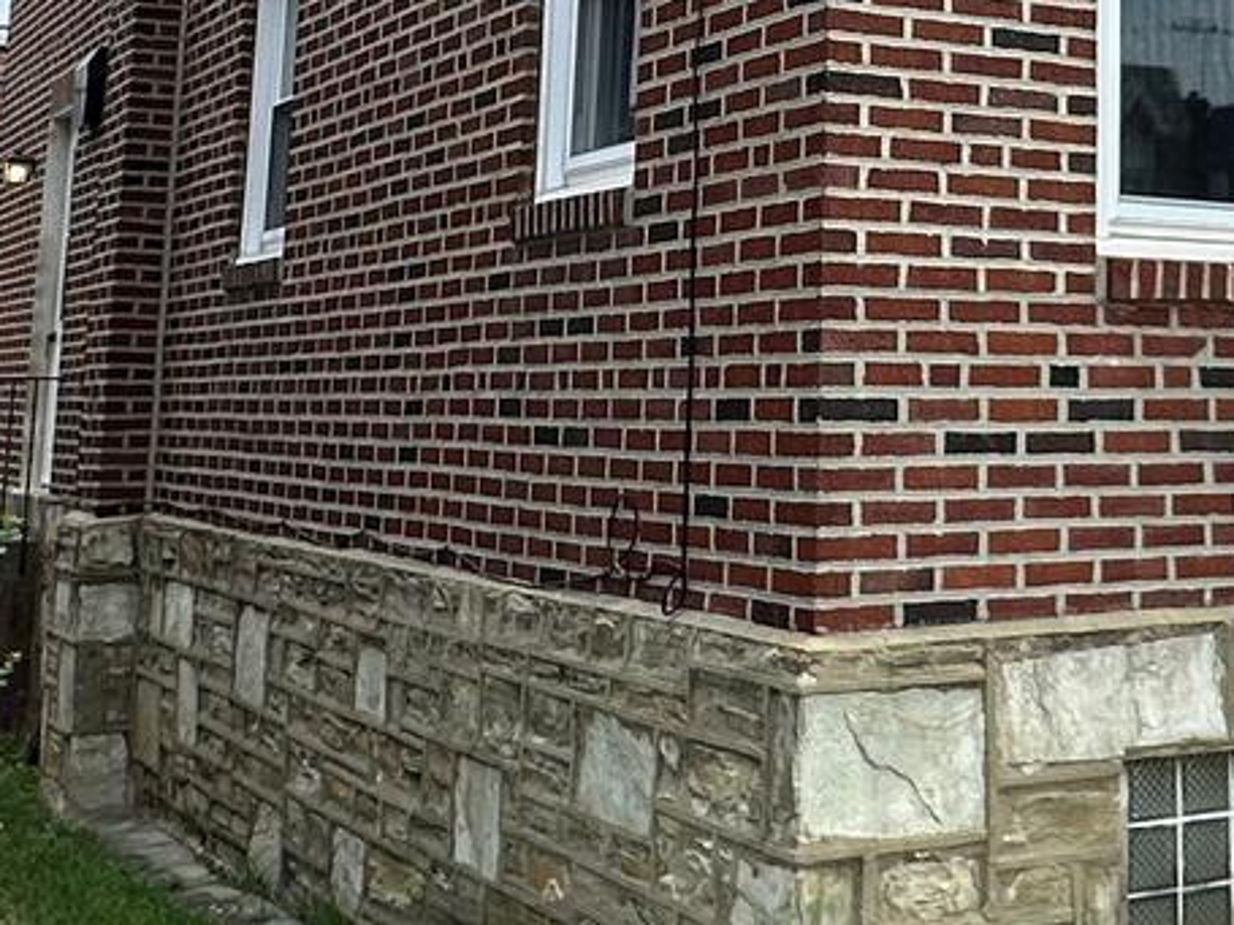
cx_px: 1055
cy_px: 16
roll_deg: -0.9
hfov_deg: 29.7
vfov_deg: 22.4
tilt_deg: +10.3
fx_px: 2245
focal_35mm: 63
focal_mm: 2.22
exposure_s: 1/764
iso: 40
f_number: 2.2
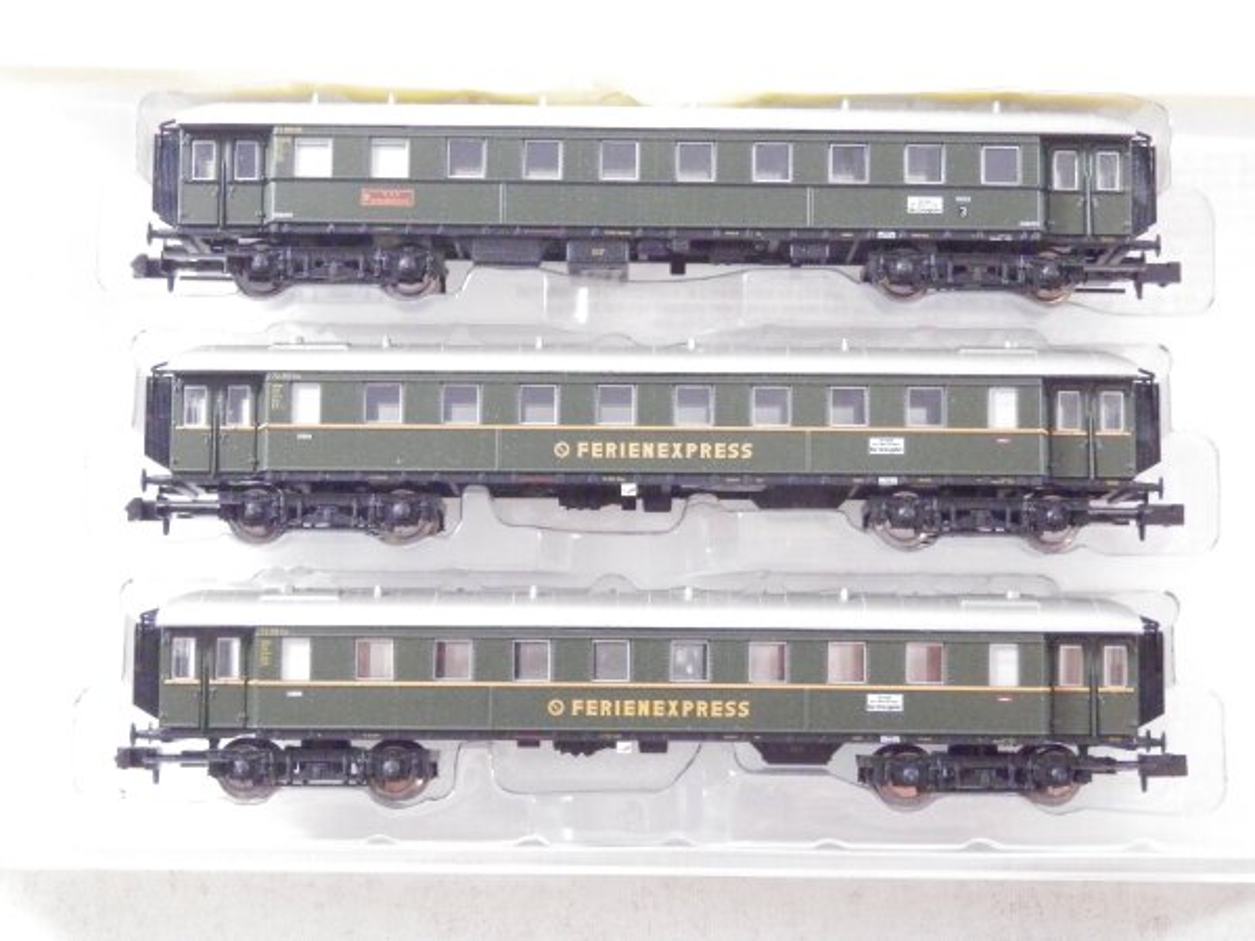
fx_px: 2393
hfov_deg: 29.4
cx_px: 628
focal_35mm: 66
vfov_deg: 22.3
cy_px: 470
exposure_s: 1/125
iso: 3200
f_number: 4.4
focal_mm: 11.9
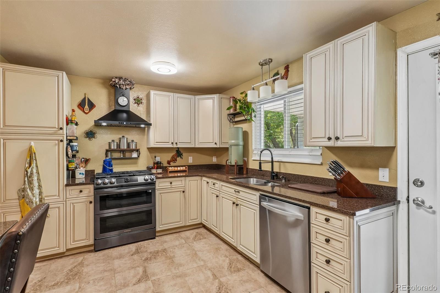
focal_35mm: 16
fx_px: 202
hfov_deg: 95.0
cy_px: 146
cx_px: 220
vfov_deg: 72.0
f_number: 8
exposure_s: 1/15
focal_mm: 11
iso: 500
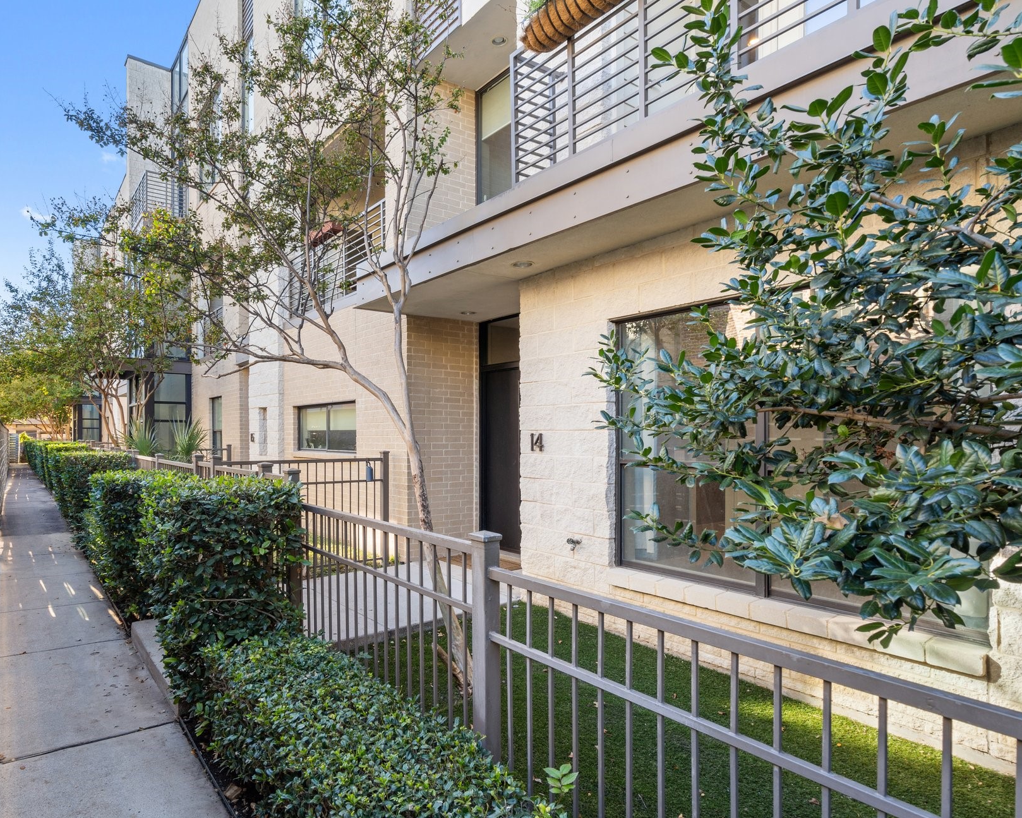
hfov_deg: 82.5
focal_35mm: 19
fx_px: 575
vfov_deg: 70.9
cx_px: 422
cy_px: 420
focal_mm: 16
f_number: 10
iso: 100
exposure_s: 1/6
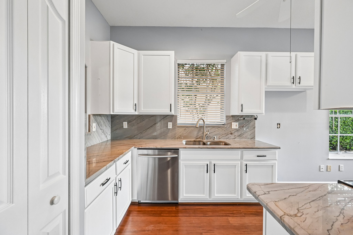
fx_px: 137
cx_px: 176
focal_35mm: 14
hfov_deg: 104.3
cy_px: 118
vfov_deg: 81.2
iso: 2500
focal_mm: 14
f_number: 8
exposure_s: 1/125
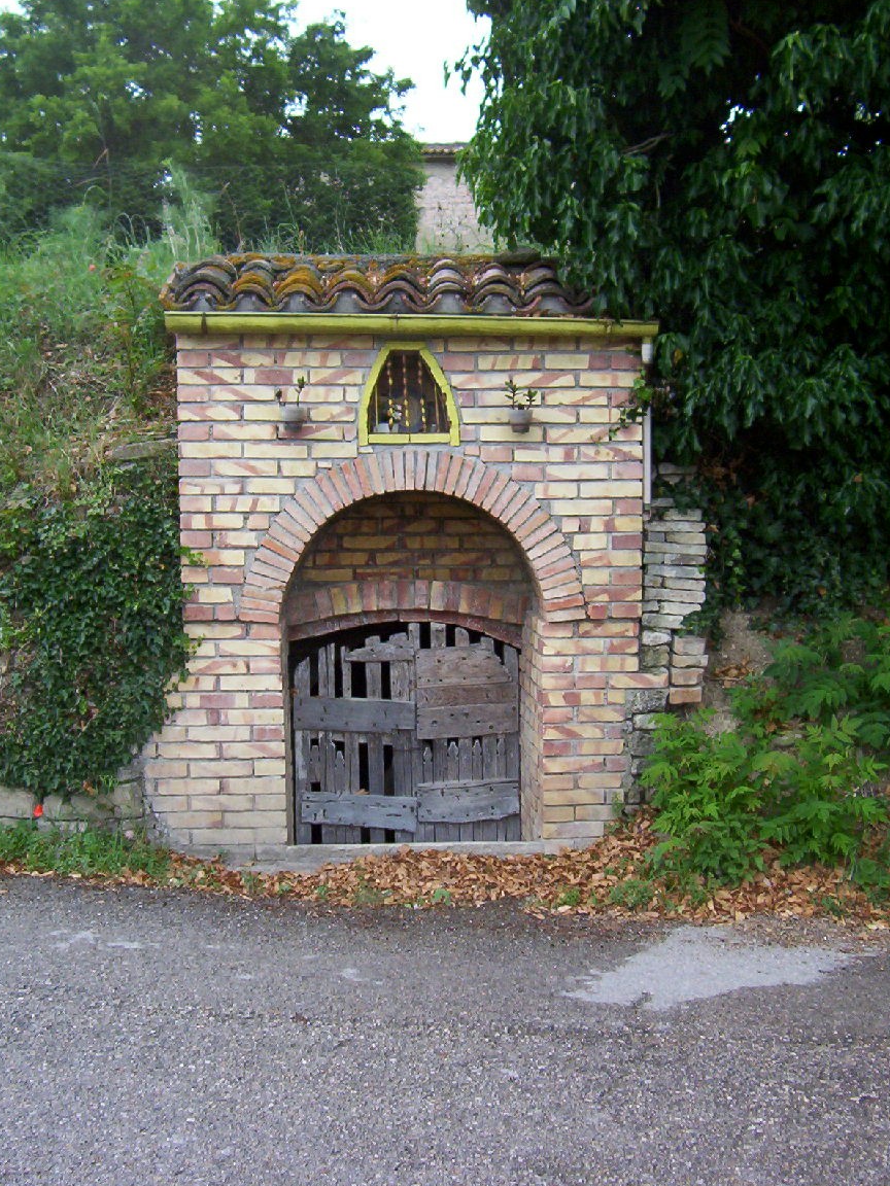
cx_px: 449
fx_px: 1268
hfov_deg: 38.7
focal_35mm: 37
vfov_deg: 50.1
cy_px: 600
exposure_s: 1/204
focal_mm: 5.54
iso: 100
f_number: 2.76
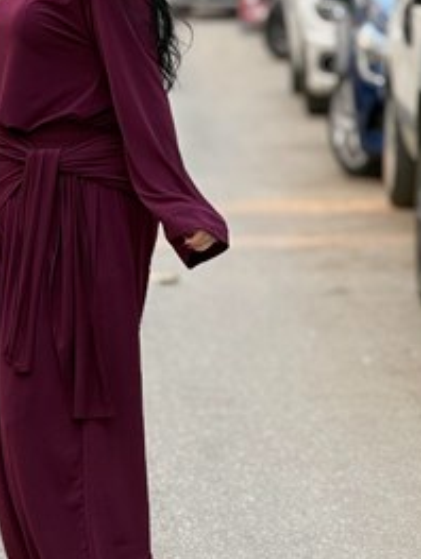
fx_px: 3931
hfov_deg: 6.1
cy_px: 248
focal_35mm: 243
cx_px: 26
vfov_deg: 8.1
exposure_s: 1/218
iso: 64
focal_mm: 15.66
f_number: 2.8
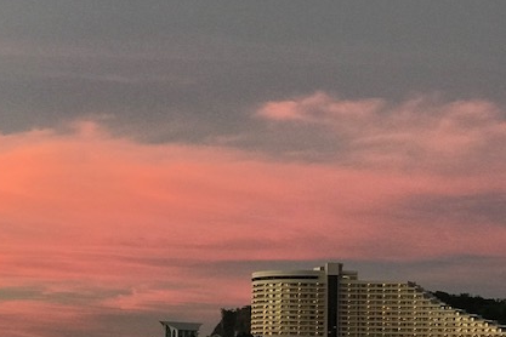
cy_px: 247
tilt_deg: +6.4
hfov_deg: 22.2
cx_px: 120
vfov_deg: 15.0
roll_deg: -1.5
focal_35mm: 91
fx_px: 1279
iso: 200
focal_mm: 6.6
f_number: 2.8
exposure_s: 1/60
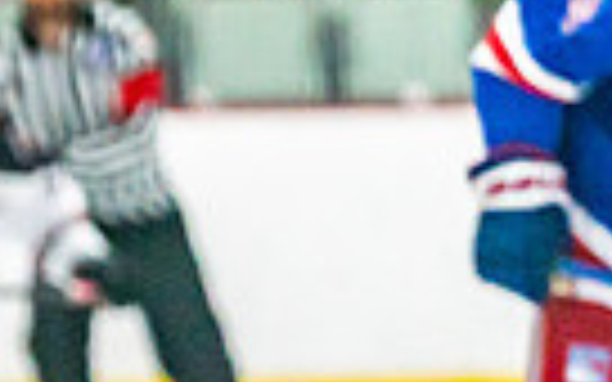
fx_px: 16445
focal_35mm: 986
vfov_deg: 1.3
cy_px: 646
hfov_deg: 2.1
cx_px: -511
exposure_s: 1/1000
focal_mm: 200
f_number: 2.8
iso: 3200
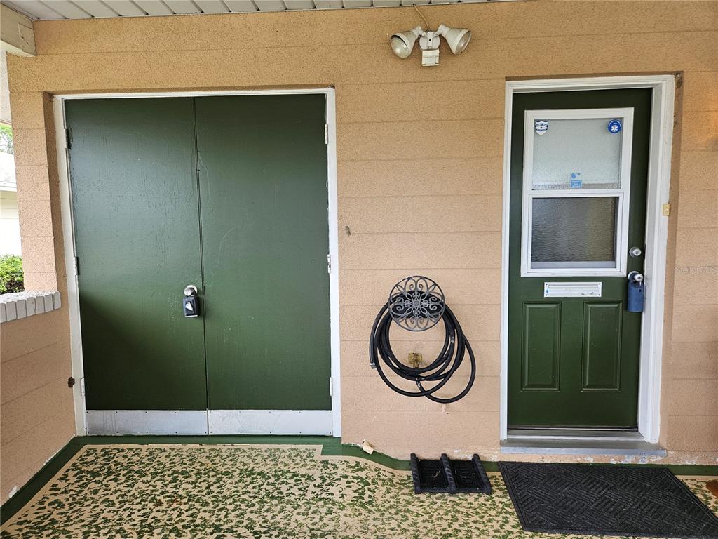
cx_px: 359
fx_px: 477
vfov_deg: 58.9
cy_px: 270
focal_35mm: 23
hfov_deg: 73.9
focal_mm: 5.4
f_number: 1.8
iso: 64
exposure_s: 1/207
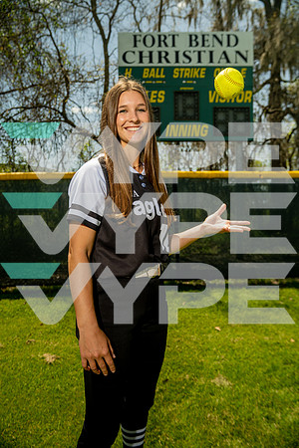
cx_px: 150
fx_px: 349
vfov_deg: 65.5
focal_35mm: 28
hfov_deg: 46.4
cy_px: 224
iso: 250
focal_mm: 28
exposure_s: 1/250
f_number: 4.5
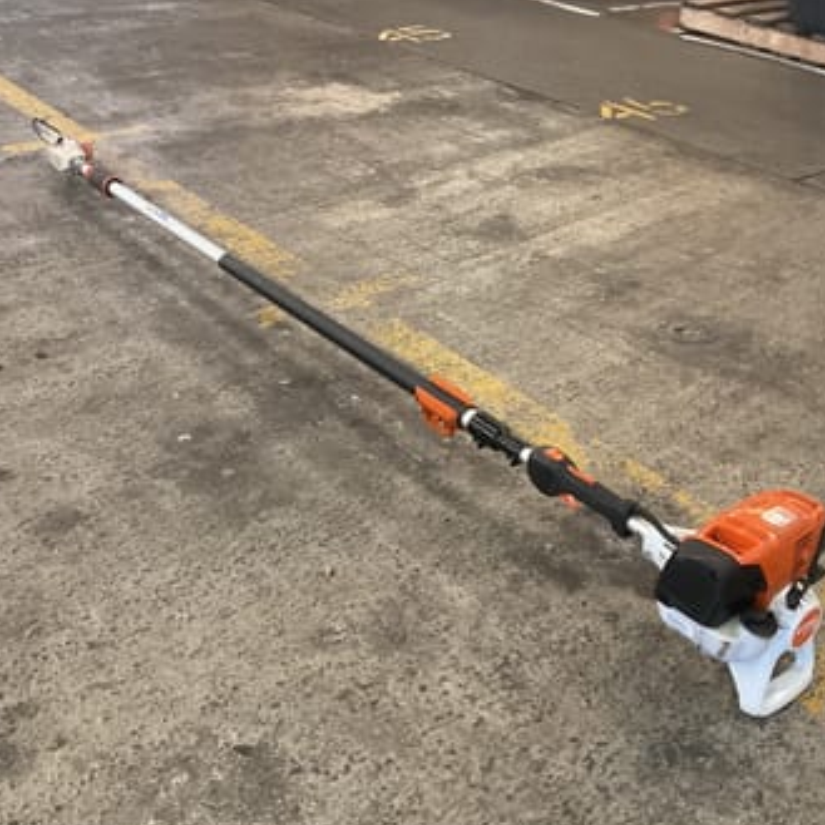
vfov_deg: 42.8
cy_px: 410
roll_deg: -3.7
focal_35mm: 39
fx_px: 1052
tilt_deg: -32.6
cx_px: 384
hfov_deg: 42.8
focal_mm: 3
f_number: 1.8
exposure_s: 1/33
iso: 320
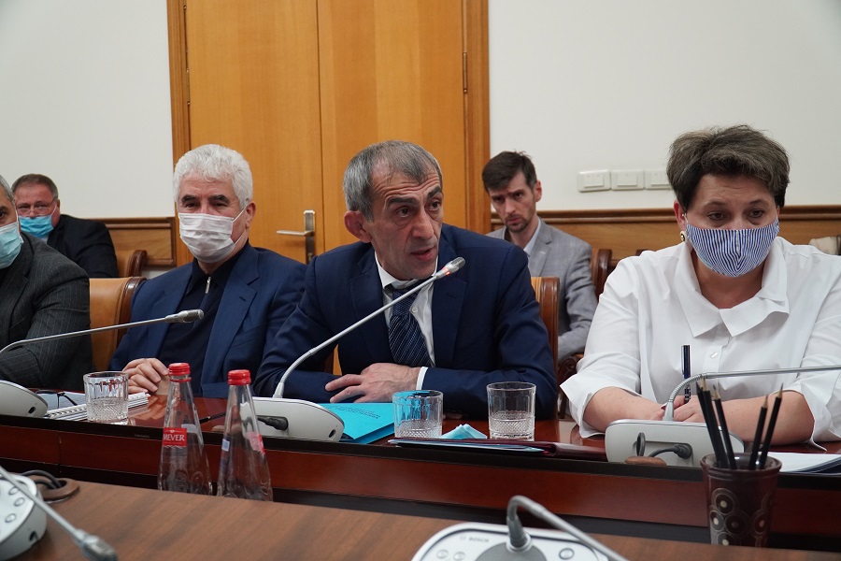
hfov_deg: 45.0
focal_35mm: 44
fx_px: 1016
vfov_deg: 30.8
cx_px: 420
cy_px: 280
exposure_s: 1/200
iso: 2000
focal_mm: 29
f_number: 4
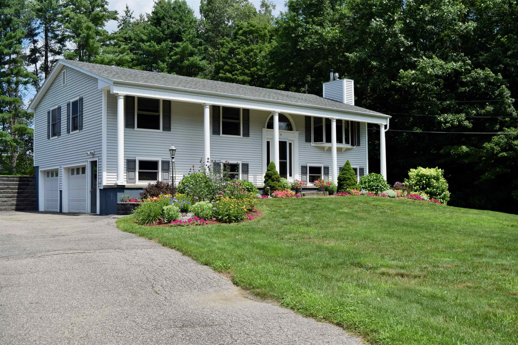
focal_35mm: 39
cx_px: 259
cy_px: 172
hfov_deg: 49.6
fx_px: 561
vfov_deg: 34.2
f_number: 7.1
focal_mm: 26
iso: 200
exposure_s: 1/1000
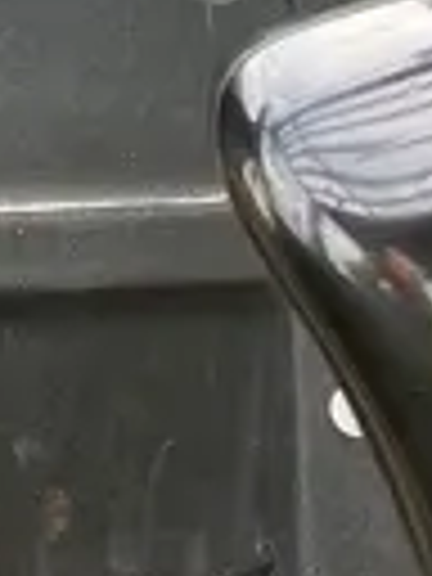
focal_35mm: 160
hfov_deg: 8.3
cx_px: -693
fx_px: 2662
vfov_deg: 11.6
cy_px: -380
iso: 25
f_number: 1.8
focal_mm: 3.99
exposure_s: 1/121
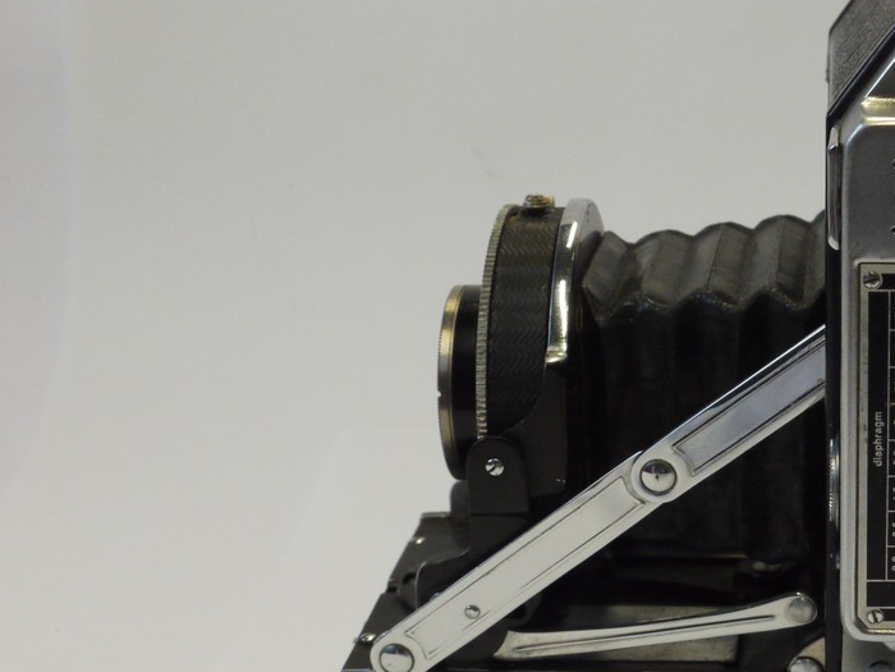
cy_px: 398
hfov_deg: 26.4
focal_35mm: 72
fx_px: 1862
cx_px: 754
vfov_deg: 20.4
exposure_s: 1/40
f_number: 10
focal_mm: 21
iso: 800
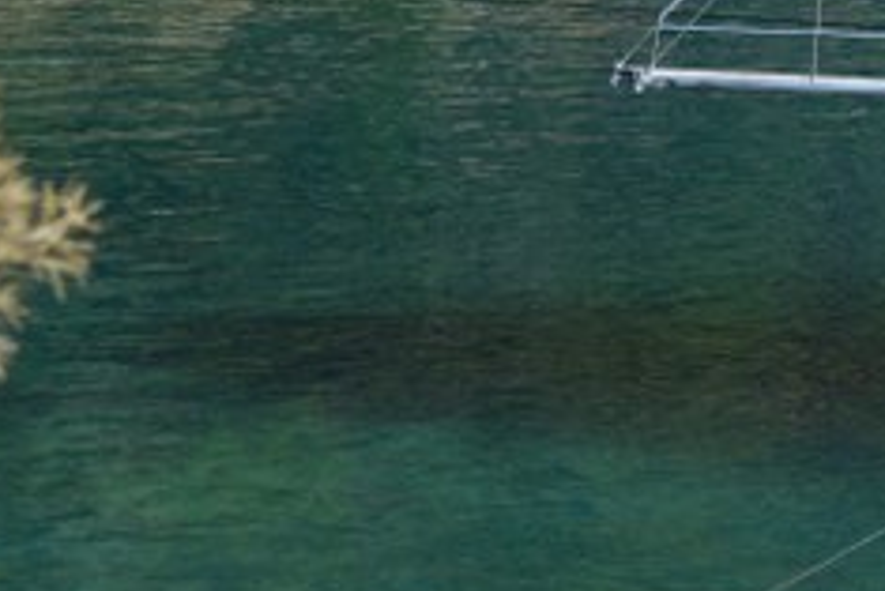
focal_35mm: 357
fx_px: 8781
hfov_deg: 5.5
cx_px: 2207
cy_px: -442
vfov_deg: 3.8
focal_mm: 70
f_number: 9
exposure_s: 1/320
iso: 100
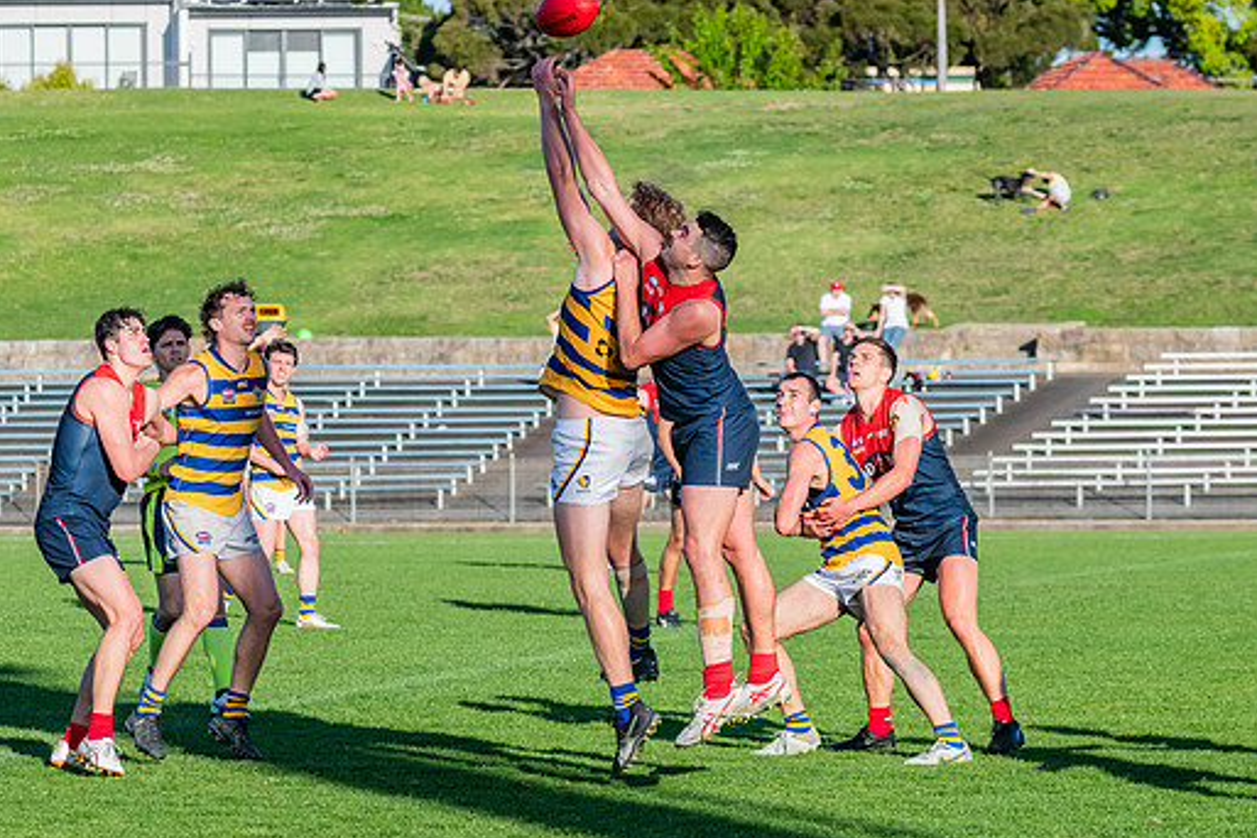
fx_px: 8275
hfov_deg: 8.7
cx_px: 673
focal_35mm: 237
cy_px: 388
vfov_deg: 5.8
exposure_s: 1/1600
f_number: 9
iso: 800
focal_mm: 170
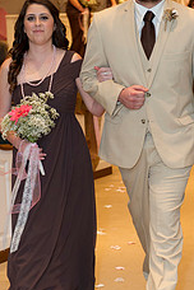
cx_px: 140
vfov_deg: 15.8
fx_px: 1051
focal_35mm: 130
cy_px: 135
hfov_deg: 10.5
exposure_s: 1/125
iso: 1600
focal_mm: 66
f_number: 4.5
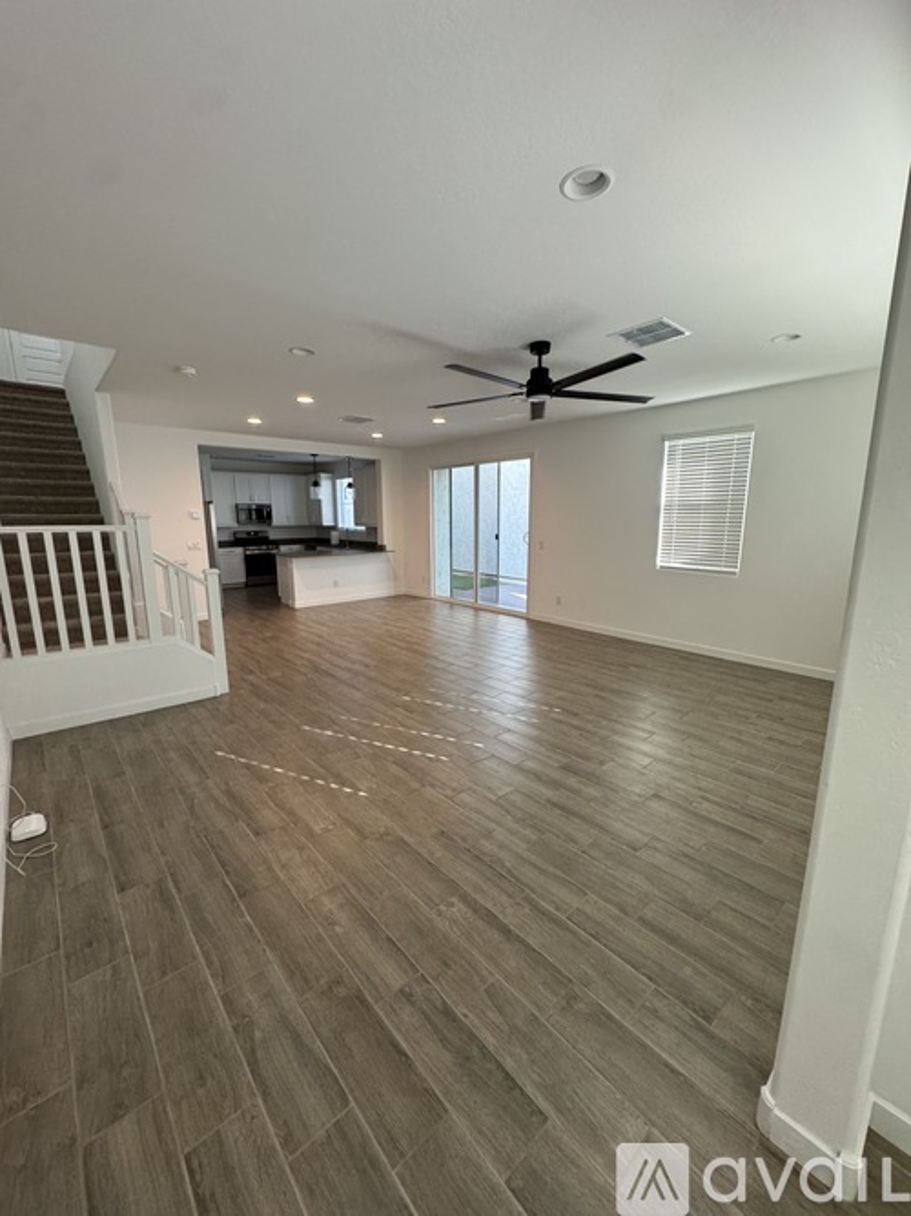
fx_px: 491
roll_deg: +0.5
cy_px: 608
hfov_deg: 85.7
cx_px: 456
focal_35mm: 14
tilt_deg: -11.8
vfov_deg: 102.1
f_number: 2.2
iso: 320
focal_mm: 2.22
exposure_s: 1/120
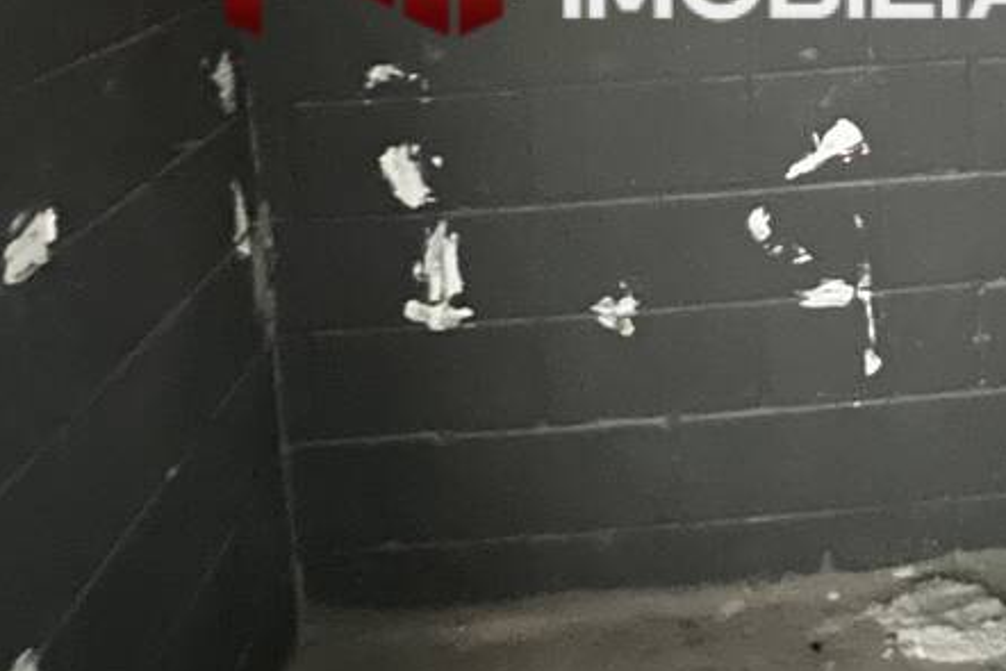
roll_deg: +2.4
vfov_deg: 28.0
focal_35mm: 44
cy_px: -55
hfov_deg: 42.6
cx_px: 799
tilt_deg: -6.5
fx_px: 1230
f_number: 1.8
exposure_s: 1/4
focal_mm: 1.57
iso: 1600
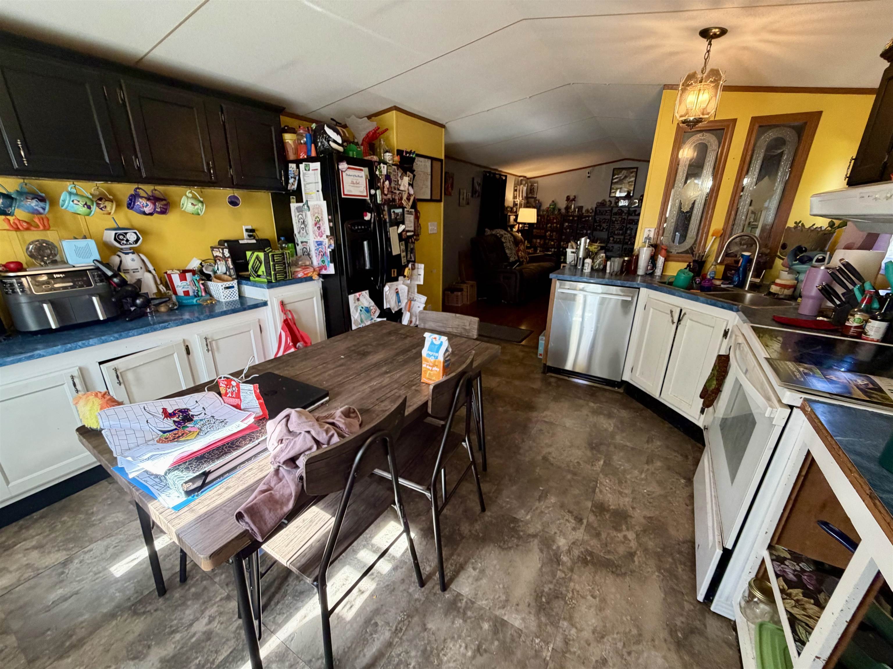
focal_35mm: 14
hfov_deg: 102.1
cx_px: 446
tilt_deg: -18.9
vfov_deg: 85.7
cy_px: 334
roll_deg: -0.6
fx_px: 361
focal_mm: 2.22
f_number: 2.2
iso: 250
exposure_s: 1/60
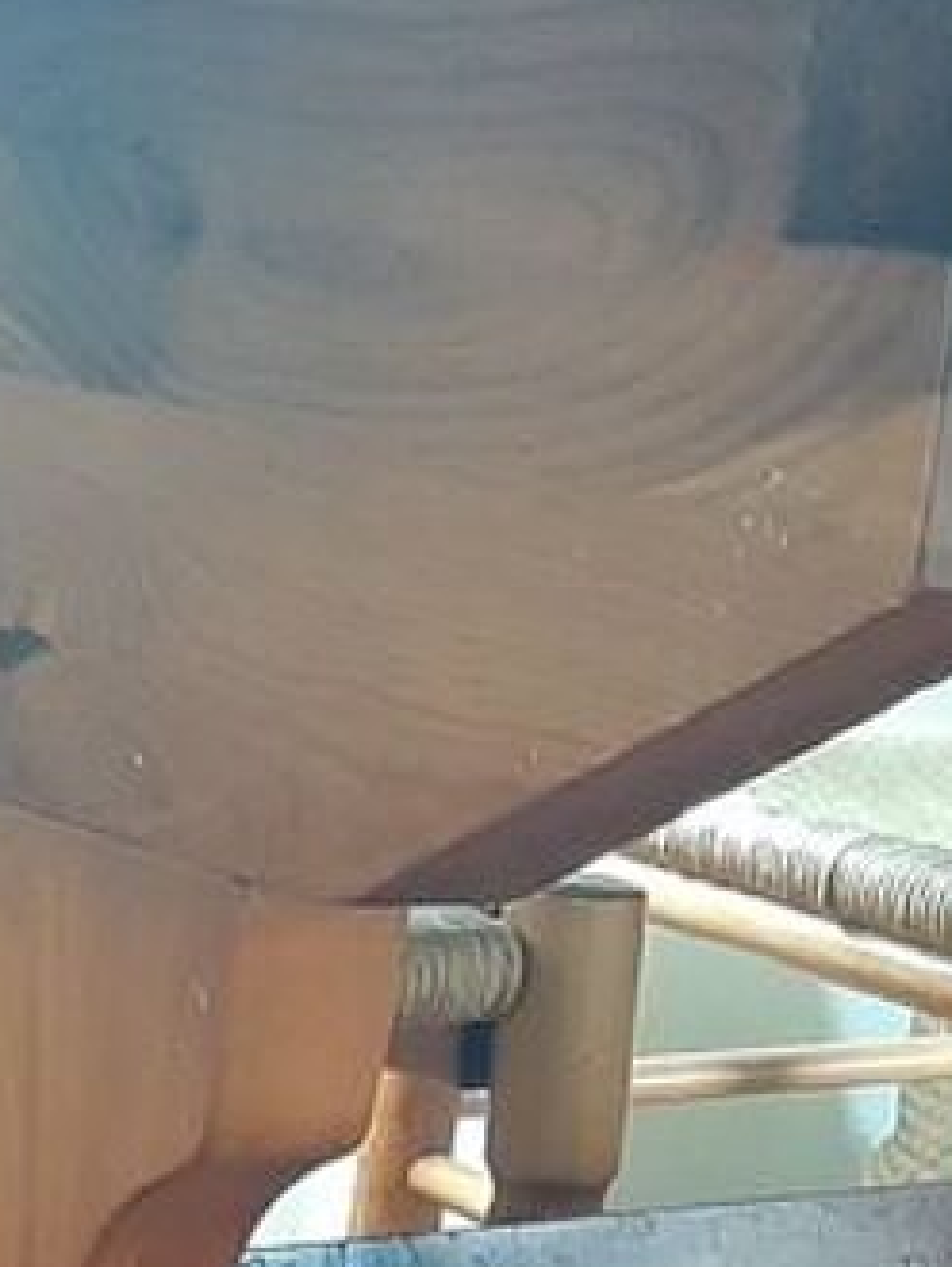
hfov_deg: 14.1
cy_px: 2041
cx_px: 587
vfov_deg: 16.6
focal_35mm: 105
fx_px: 3845
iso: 250
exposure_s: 1/25
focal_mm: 3.93
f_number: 1.7
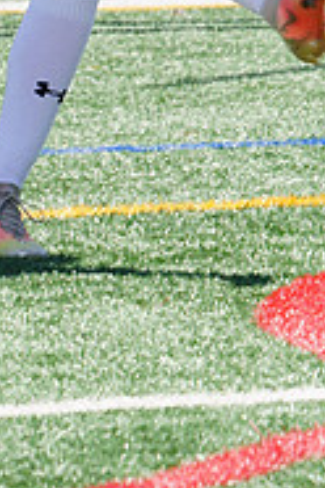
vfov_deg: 2.6
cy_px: -100
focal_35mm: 790
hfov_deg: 1.7
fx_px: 10697
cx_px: -68
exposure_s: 1/250
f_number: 13
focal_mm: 253
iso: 200
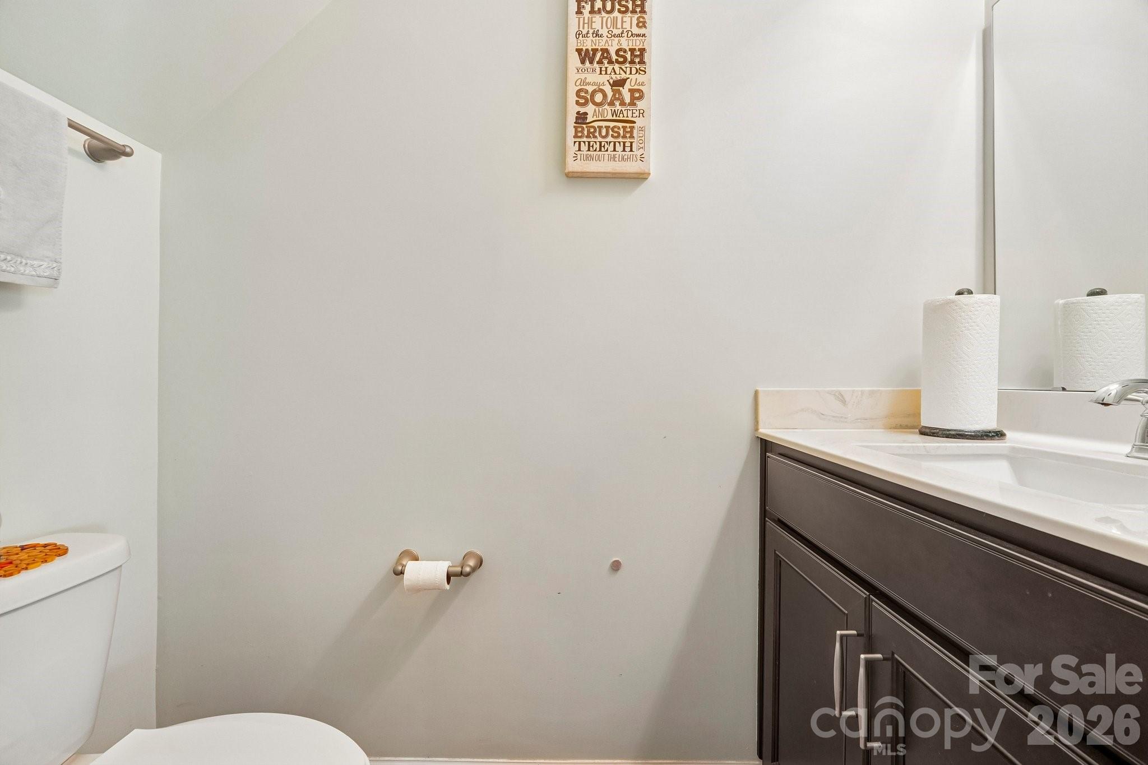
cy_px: 382
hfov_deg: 100.4
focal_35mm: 15
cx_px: 574
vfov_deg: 77.3
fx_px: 478
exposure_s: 1/4
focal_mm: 10
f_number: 8
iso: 400
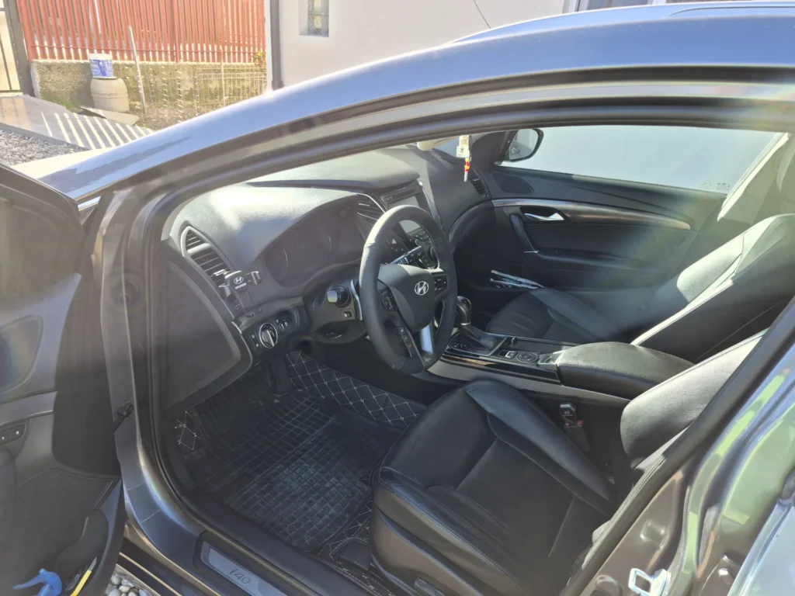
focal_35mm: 23
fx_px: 528
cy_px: 298
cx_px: 398
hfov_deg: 73.9
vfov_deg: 58.9
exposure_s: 1/754
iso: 80
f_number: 1.8
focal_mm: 5.4
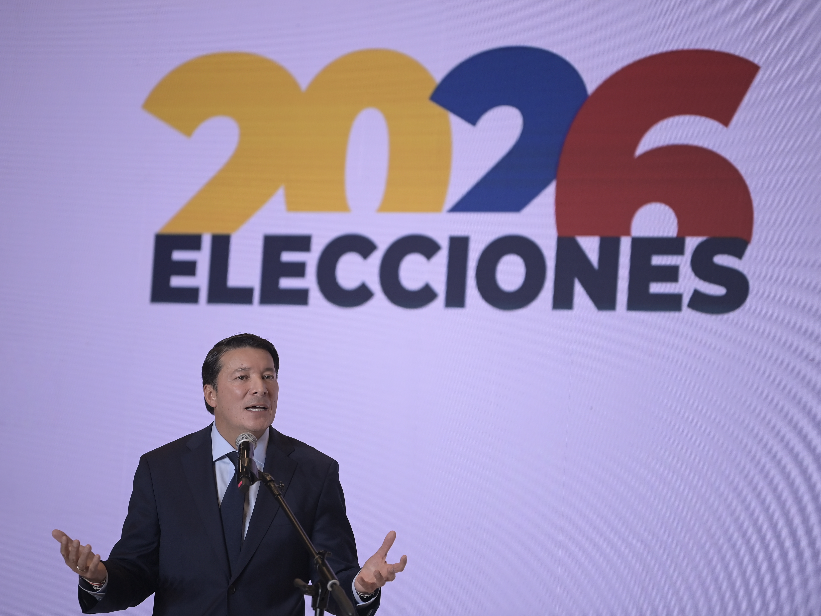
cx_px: 405
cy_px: 309
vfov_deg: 6.8
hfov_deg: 9.1
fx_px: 5147
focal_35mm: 217
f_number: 2.8
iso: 1000
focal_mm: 200
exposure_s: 1/400
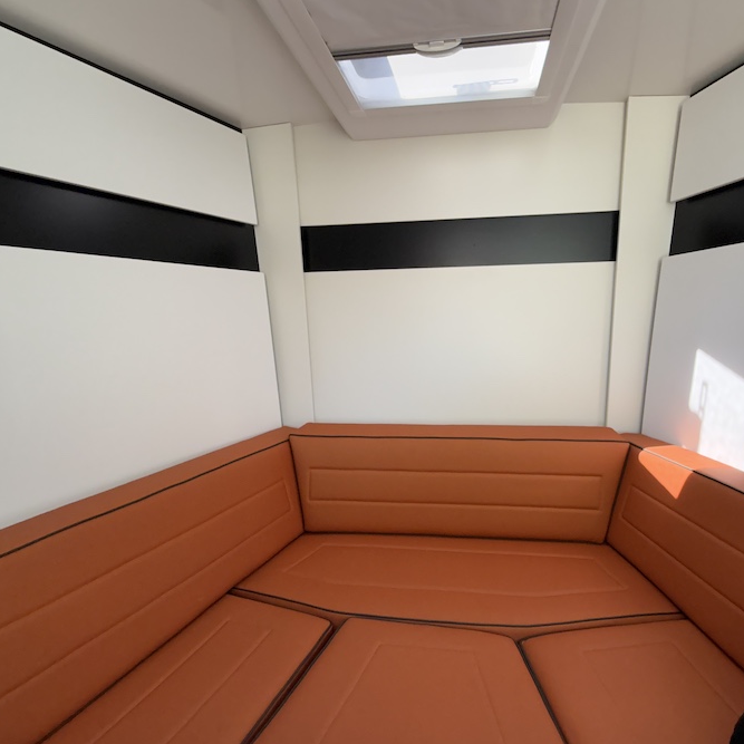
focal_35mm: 19
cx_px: 418
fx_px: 462
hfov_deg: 77.3
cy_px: 406
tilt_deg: -10.7
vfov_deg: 77.5
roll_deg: +2.2
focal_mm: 2.22
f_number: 2.2
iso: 125
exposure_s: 1/99
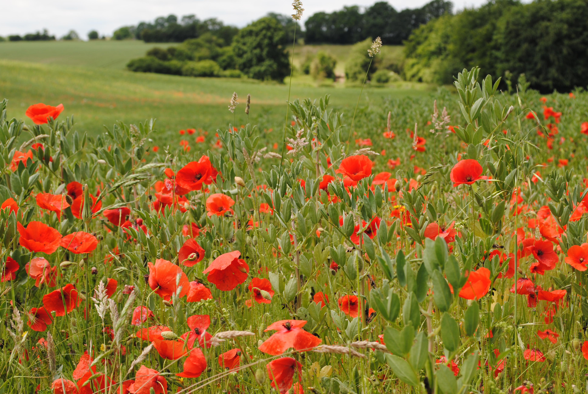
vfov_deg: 20.7
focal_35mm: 66
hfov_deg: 30.5
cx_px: 294
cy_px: 197
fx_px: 1079
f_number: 8
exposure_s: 1/160
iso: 100
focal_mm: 44
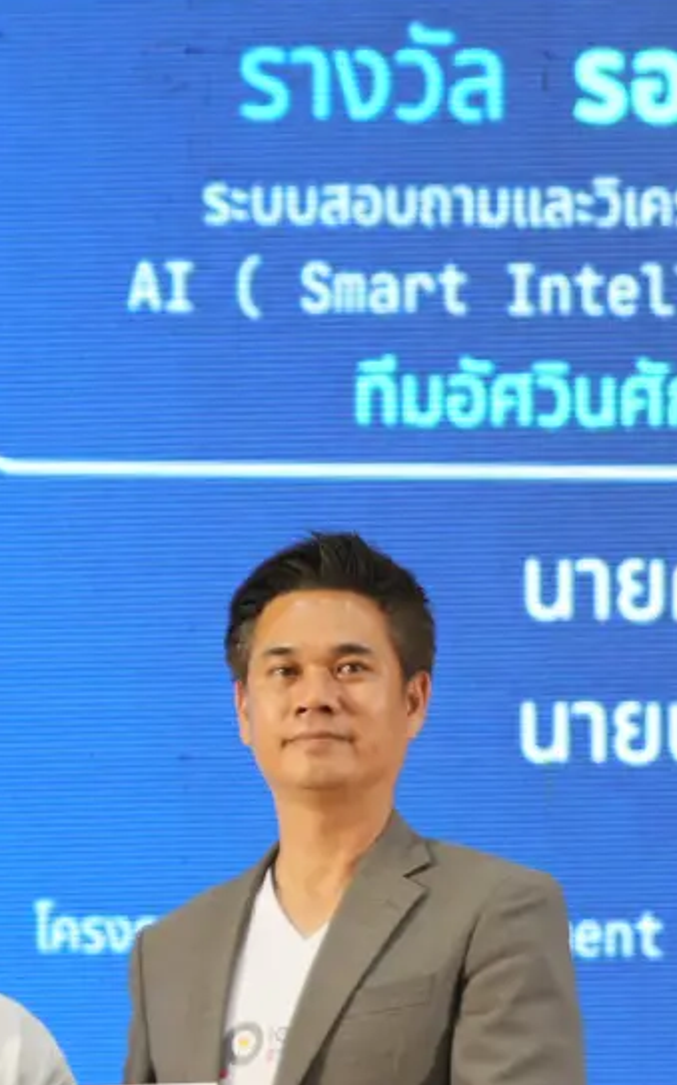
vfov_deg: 7.8
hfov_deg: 4.9
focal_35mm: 269
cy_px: 830
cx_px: 120
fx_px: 7947
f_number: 2.8
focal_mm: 70
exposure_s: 1/100
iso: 200
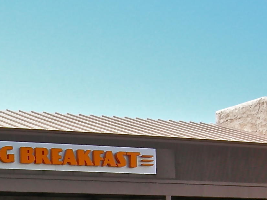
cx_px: 57
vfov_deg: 14.3
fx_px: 779
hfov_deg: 19.3
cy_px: 218
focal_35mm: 101
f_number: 5.4
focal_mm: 7.5
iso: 64
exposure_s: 1/190
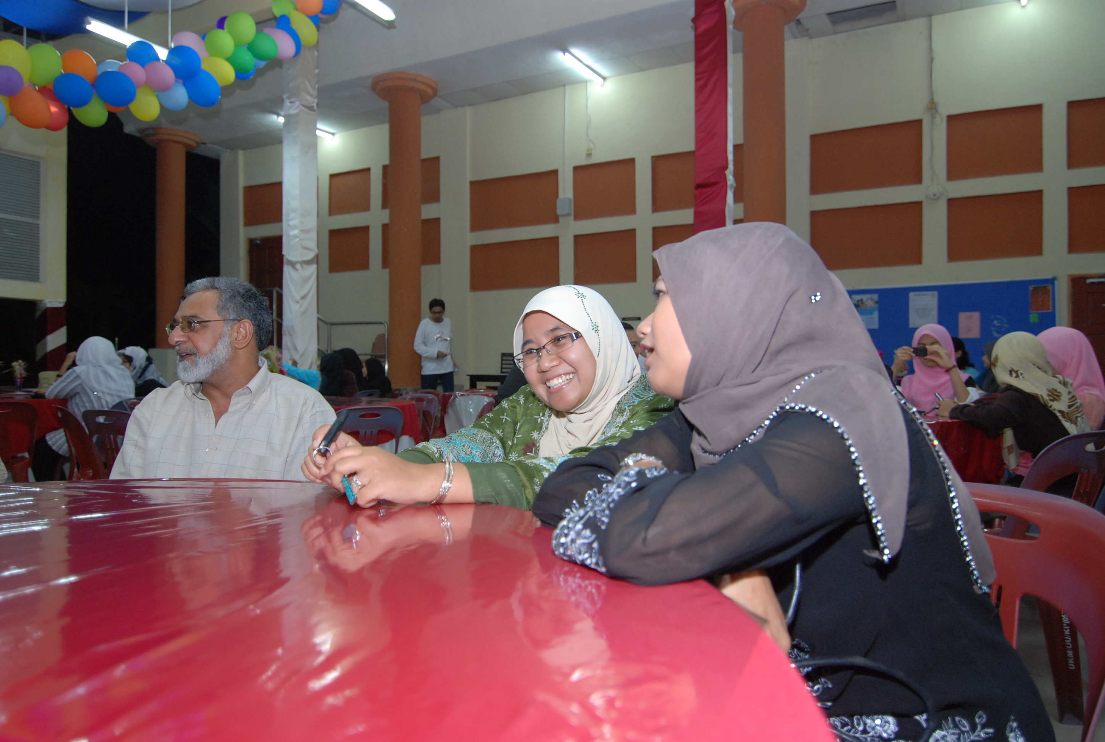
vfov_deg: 53.4
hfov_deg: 73.6
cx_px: 552
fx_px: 738
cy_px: 371
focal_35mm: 24
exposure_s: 1/60
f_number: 2.8
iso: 500
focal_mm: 16
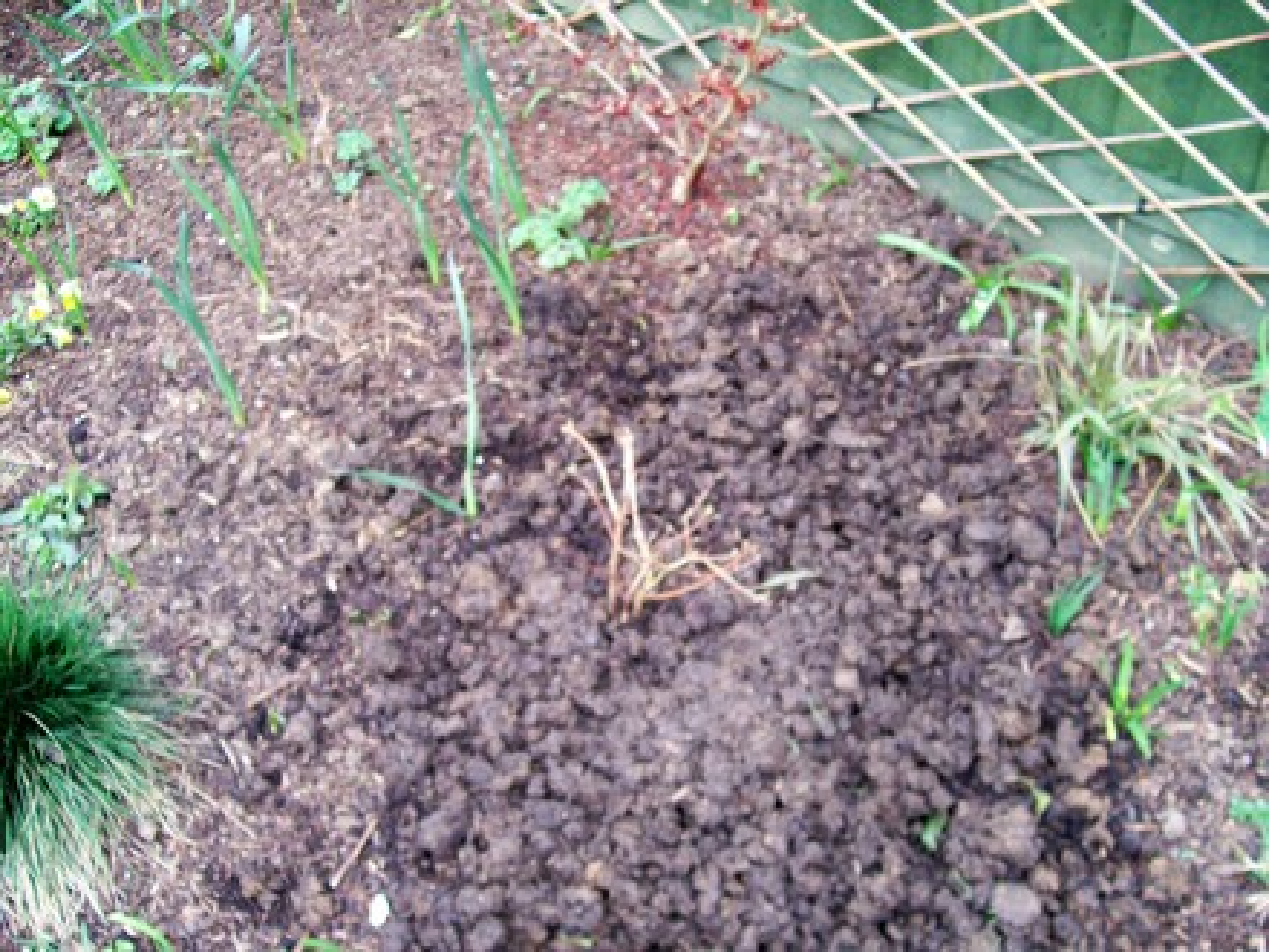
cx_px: 634
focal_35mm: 36
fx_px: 1320
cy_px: 476
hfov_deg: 51.4
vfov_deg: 39.7
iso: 80
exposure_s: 1/43.5
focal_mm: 6
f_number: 2.7
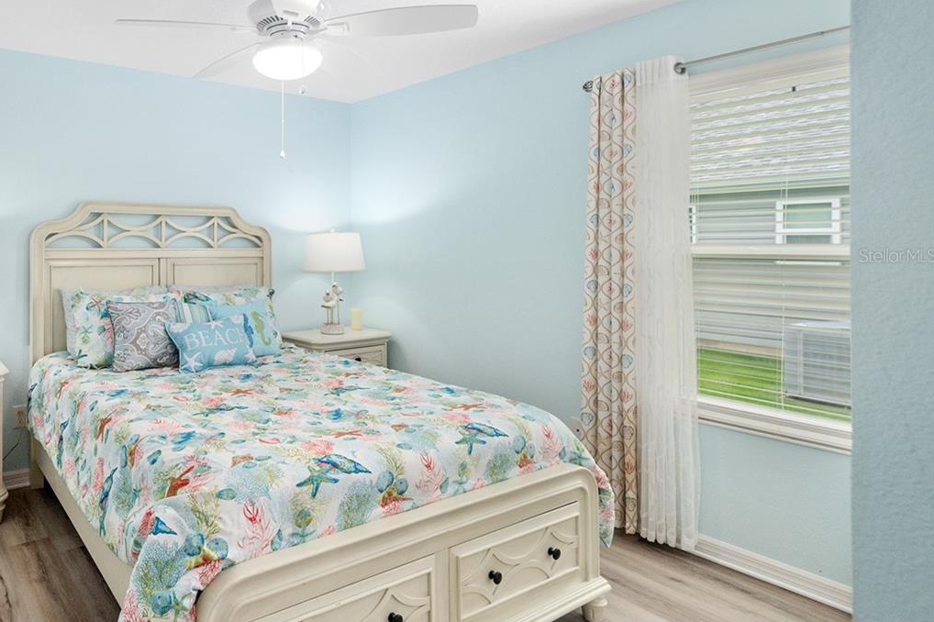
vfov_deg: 56.8
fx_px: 571
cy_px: 255
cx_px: 206
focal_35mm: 22
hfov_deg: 71.8
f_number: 8
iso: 500
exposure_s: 1/40
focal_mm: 14
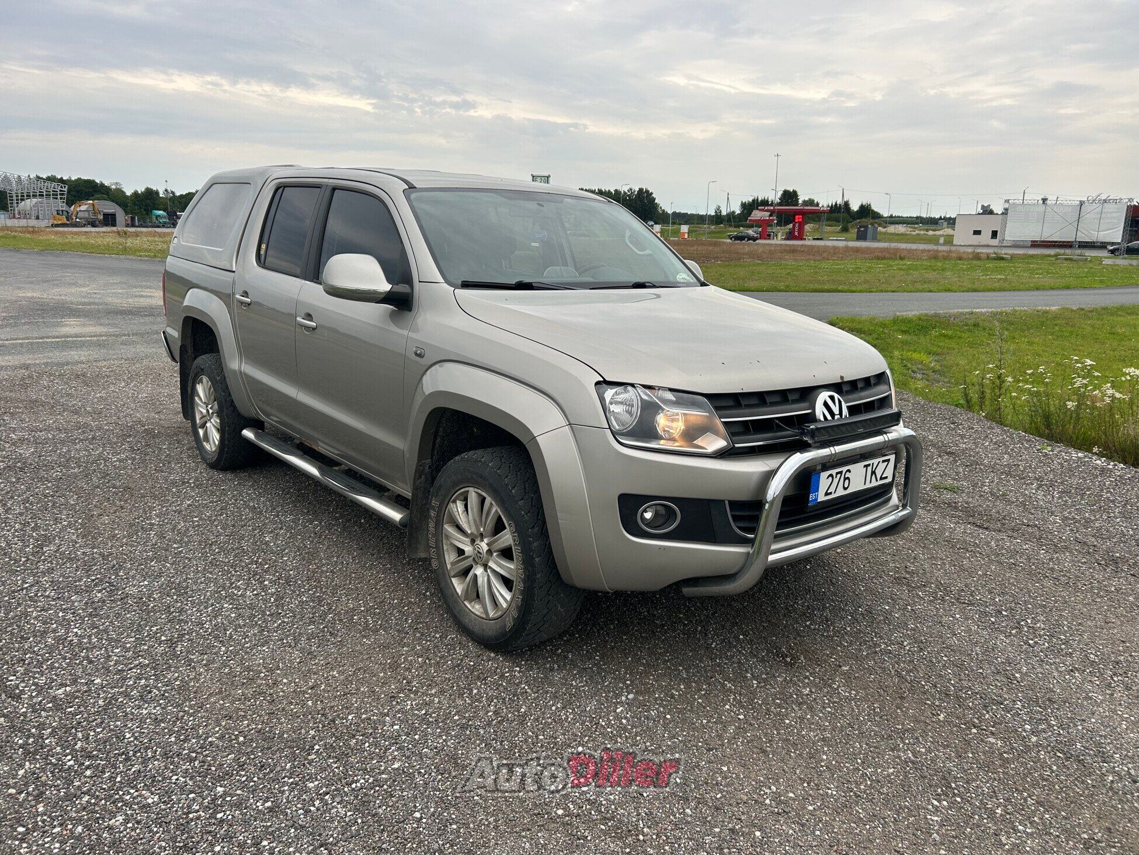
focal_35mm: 26
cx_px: 570
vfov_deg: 53.1
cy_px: 428
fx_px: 856
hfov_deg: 67.3
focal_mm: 5.7
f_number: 1.5
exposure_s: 1/714
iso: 50
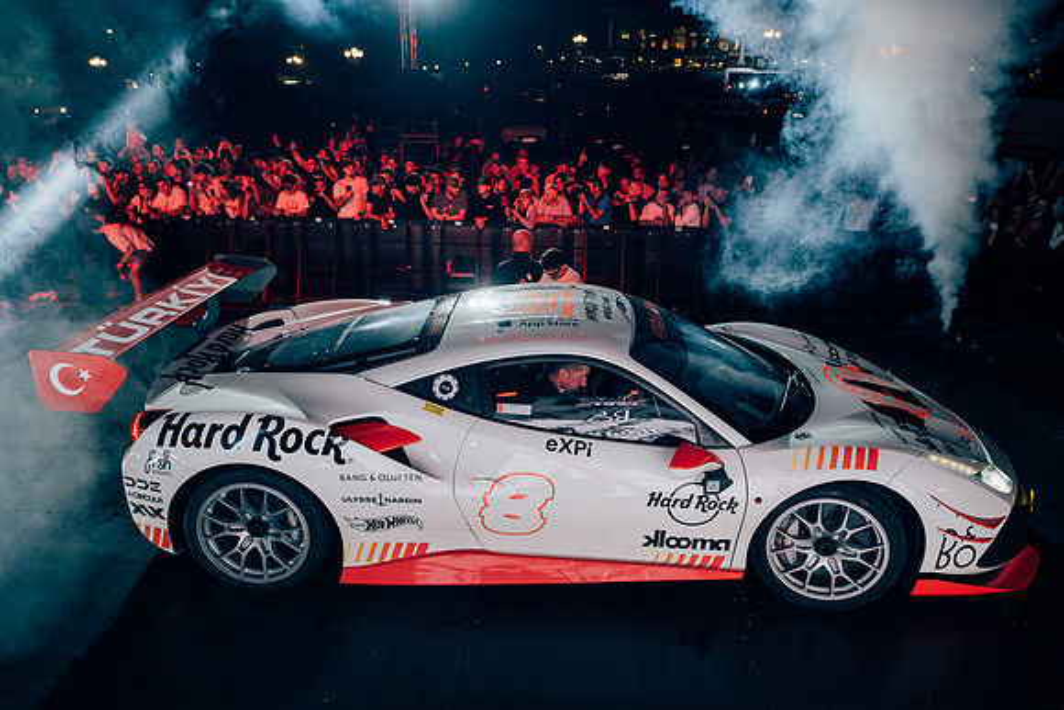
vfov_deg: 53.2
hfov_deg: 73.7
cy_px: 355
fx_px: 709
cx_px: 532
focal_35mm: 24
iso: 1600
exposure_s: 1/125
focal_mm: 16
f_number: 3.2
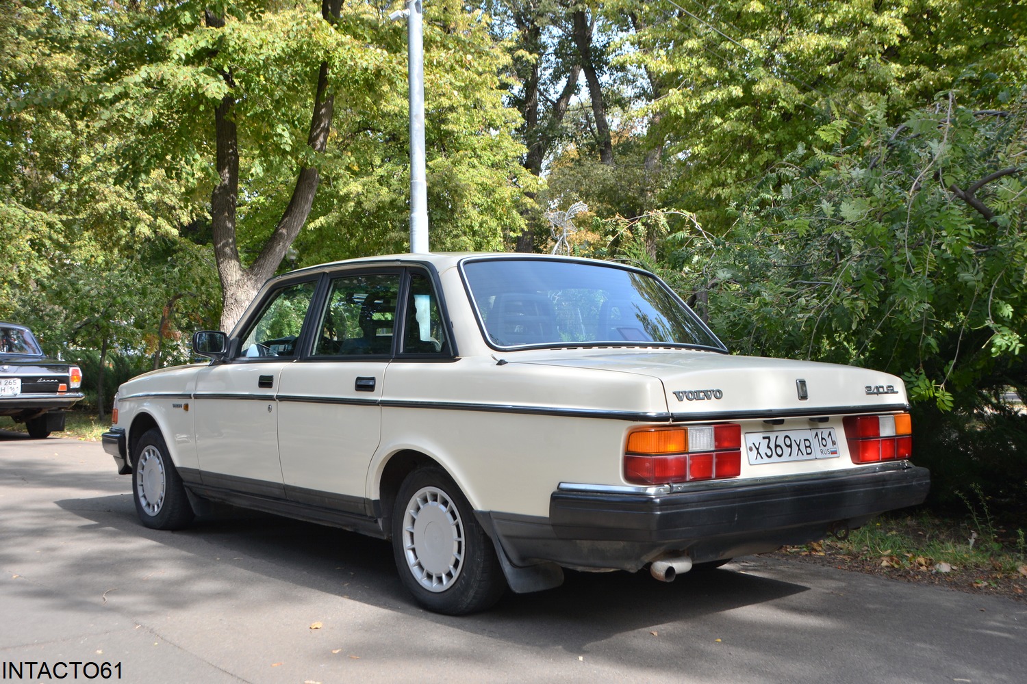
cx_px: 514
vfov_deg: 40.0
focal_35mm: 33
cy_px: 342
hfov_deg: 57.2
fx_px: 941
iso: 200
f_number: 6.3
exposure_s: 1/160
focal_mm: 22
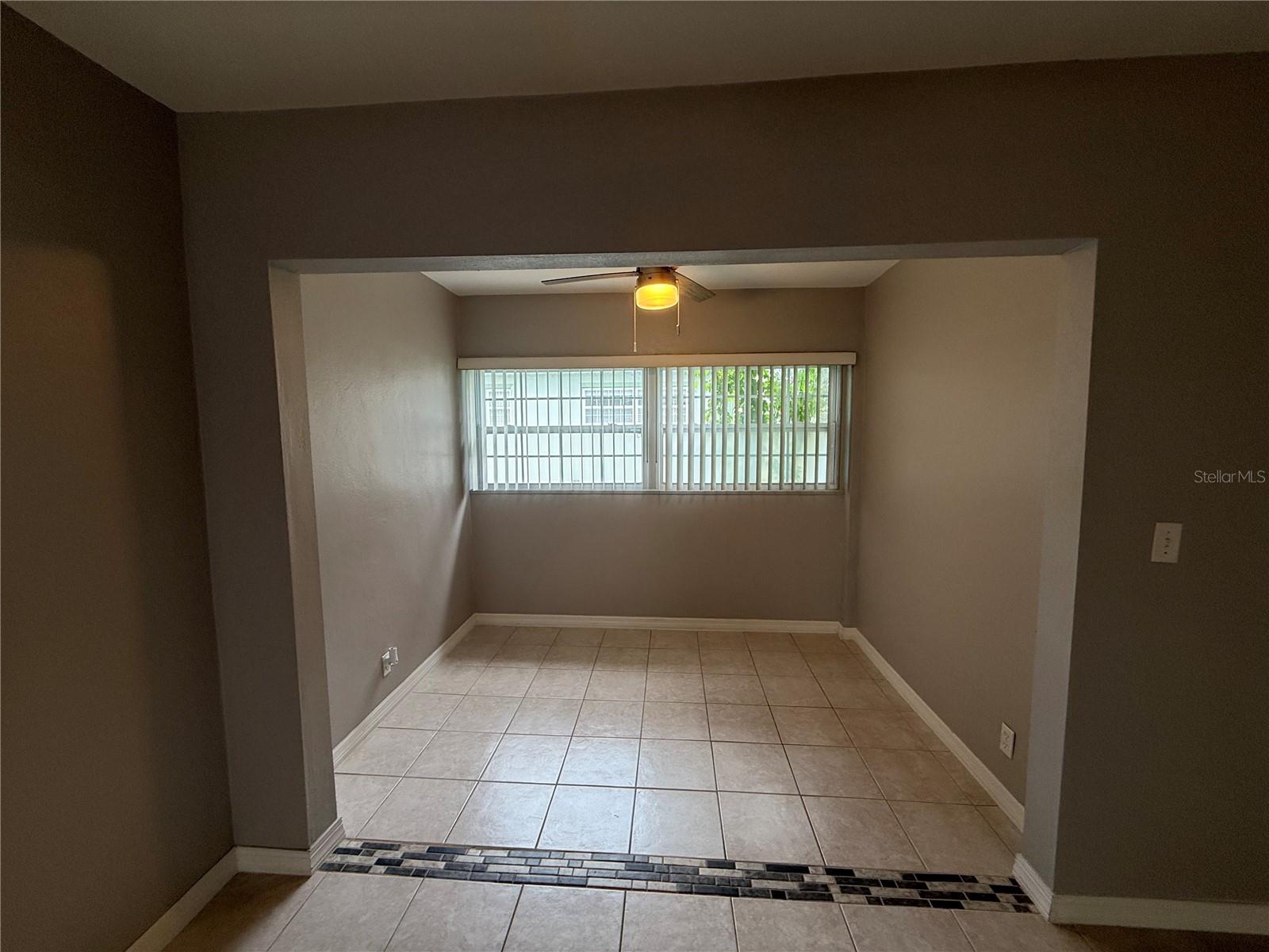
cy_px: 476
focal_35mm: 14
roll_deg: +0.4
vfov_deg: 85.7
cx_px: 634
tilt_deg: -4.7
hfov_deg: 102.1
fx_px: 513
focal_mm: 2.22
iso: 100
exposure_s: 1/120
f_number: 2.2
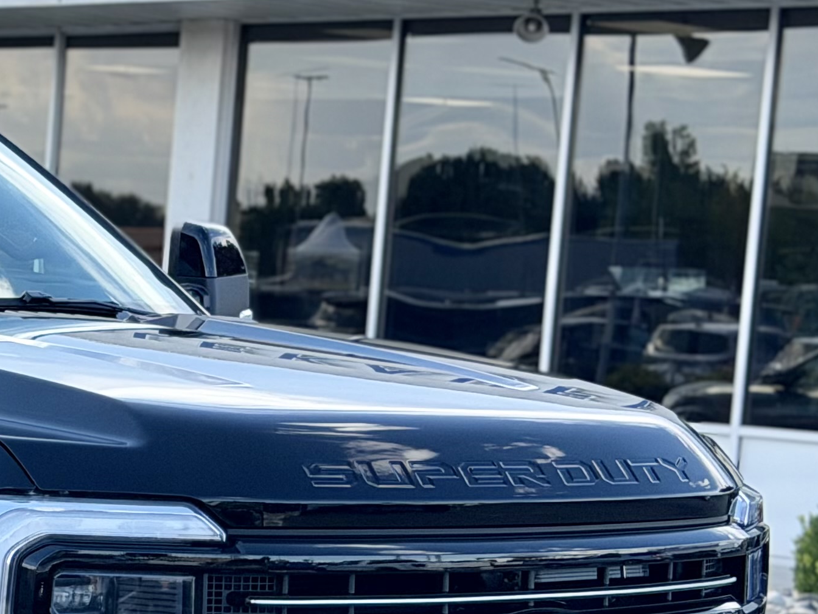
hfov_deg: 13.1
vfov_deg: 10.3
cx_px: -354
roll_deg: -2.5
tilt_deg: -5.9
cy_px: 536
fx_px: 3403
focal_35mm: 144
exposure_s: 1/1353
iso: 80
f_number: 1.78
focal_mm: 6.76
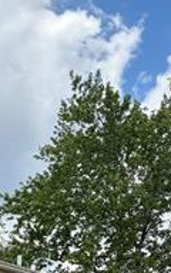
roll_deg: -0.4
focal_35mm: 110
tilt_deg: +3.7
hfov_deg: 11.4
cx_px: -96
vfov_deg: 17.9
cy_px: 343
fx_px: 820
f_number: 1.6
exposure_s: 1/3125
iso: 64
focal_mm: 5.96
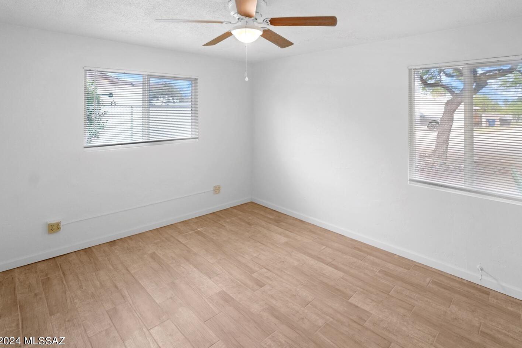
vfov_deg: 73.7
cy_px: 172
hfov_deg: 96.7
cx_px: 266
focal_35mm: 16
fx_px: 232
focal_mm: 10
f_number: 8
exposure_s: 1/30
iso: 3200
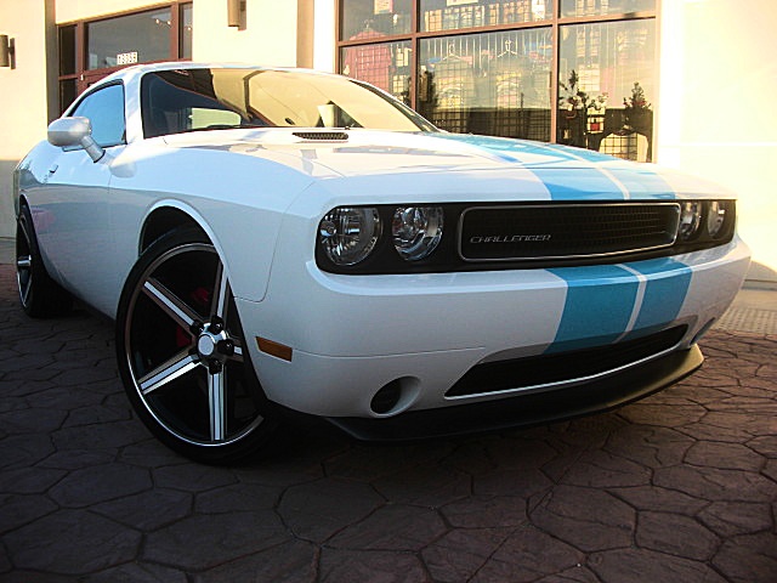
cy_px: 292
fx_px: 808
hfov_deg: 51.4
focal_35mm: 36
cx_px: 388
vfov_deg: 39.7
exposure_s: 1/250
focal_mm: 6.3
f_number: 2.8
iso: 50
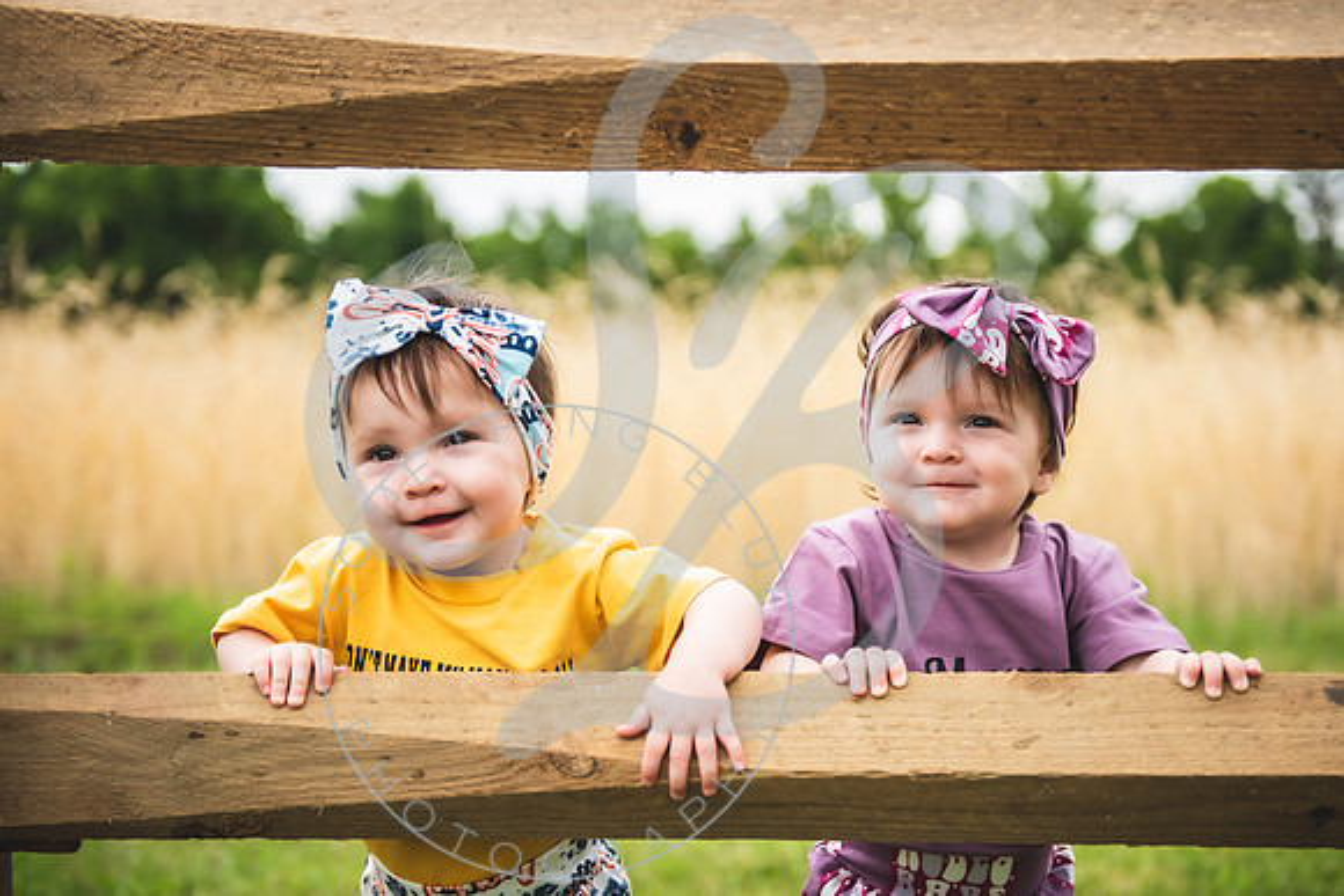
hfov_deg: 34.6
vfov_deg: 23.5
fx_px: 2157
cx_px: 691
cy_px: 447
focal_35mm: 58
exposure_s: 1/800
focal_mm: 55
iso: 100
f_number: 2.8
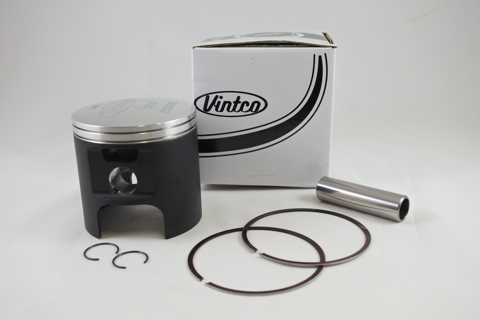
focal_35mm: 38
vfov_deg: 35.1
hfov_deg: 50.7
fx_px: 507
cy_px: 160
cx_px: 240
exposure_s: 1/160
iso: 400
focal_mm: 14.3
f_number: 4
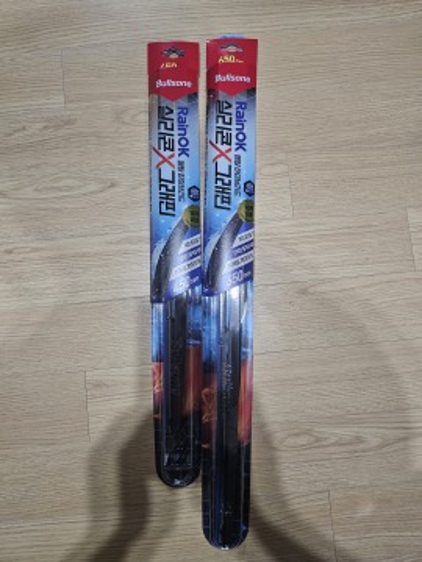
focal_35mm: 23
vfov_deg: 73.9
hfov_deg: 58.9
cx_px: 211
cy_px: 281
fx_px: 374
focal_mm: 6.3
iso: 640
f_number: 1.7
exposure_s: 1/120
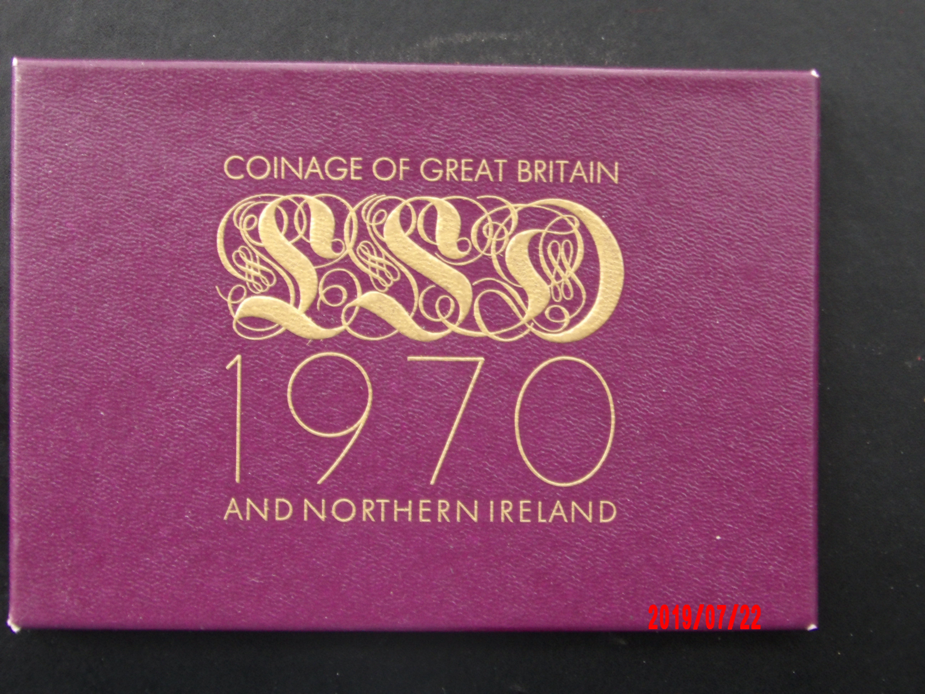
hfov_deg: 31.7
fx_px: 1630
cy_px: 347
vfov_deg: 24.0
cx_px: 462
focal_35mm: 61
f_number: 4.3
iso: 281
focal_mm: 10.9
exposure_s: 1/15
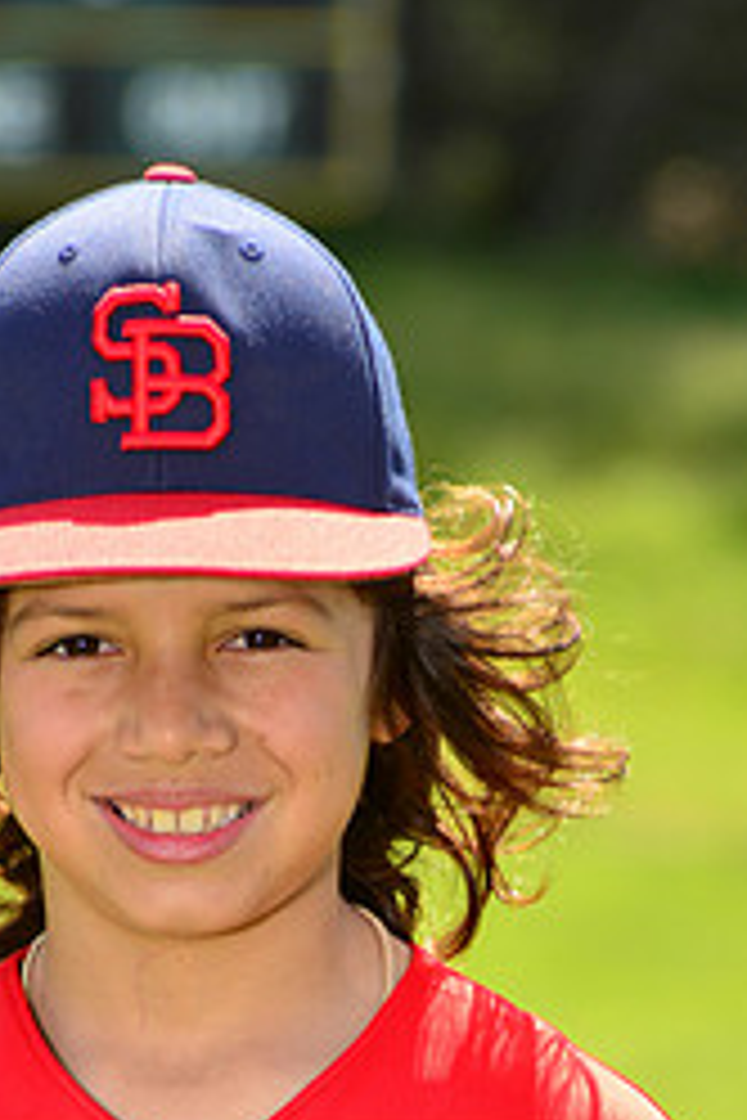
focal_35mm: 431
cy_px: 1187
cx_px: 173
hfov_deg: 3.2
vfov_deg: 4.8
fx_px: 13414
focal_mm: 185
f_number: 8
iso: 200
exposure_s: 1/250
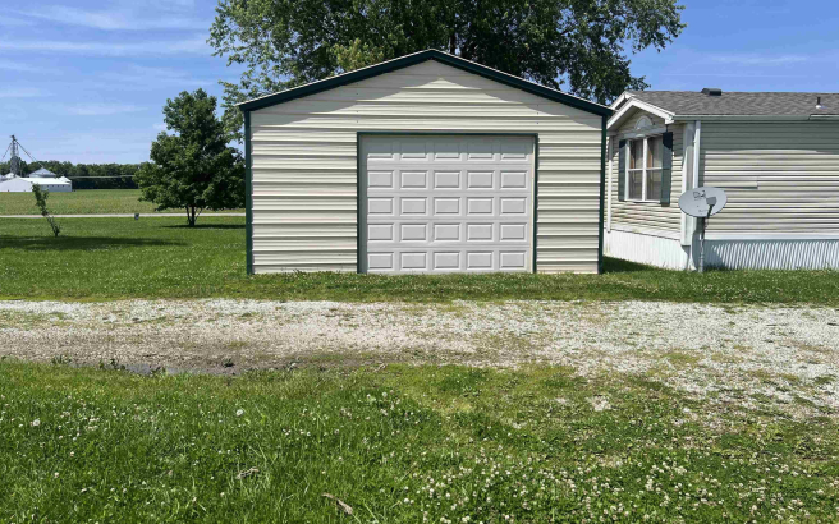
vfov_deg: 44.4
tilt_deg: -2.1
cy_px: 217
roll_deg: +1.6
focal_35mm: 28
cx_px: 419
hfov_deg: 66.5
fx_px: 640
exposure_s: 1/5882
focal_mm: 5.7
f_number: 1.5
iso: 50
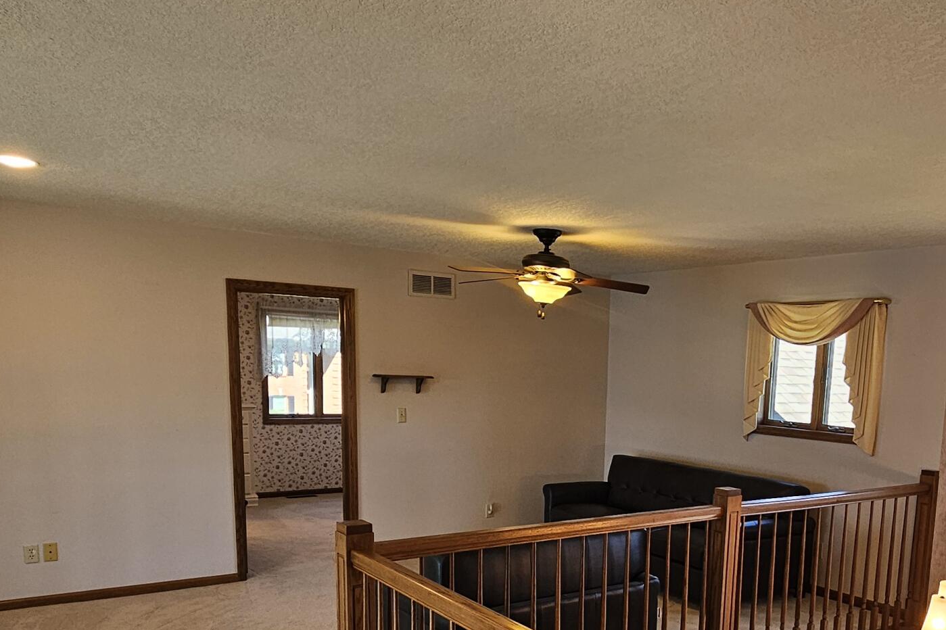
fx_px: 762
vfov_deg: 42.8
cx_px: 619
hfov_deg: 62.3
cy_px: 506
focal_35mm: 29
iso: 64
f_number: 2.2
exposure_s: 1/60
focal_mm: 2.2
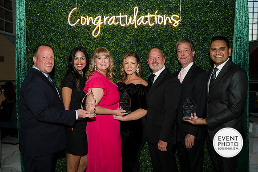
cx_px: 129
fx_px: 240
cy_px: 86
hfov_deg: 56.5
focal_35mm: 34
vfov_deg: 39.4
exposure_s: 1/160
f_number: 5
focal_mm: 33.5
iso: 500
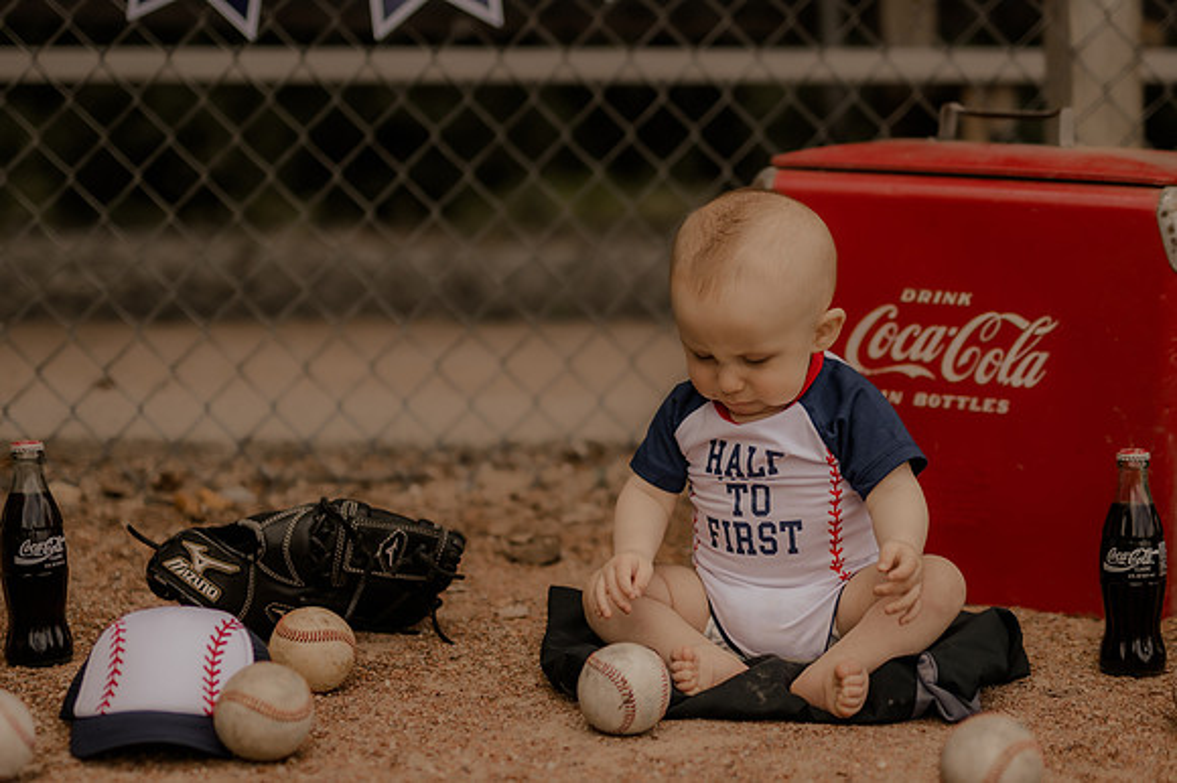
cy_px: 392
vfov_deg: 16.8
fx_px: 2651
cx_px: 588
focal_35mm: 81
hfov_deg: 25.0
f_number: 3.2
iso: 160
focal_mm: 50
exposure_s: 1/6400
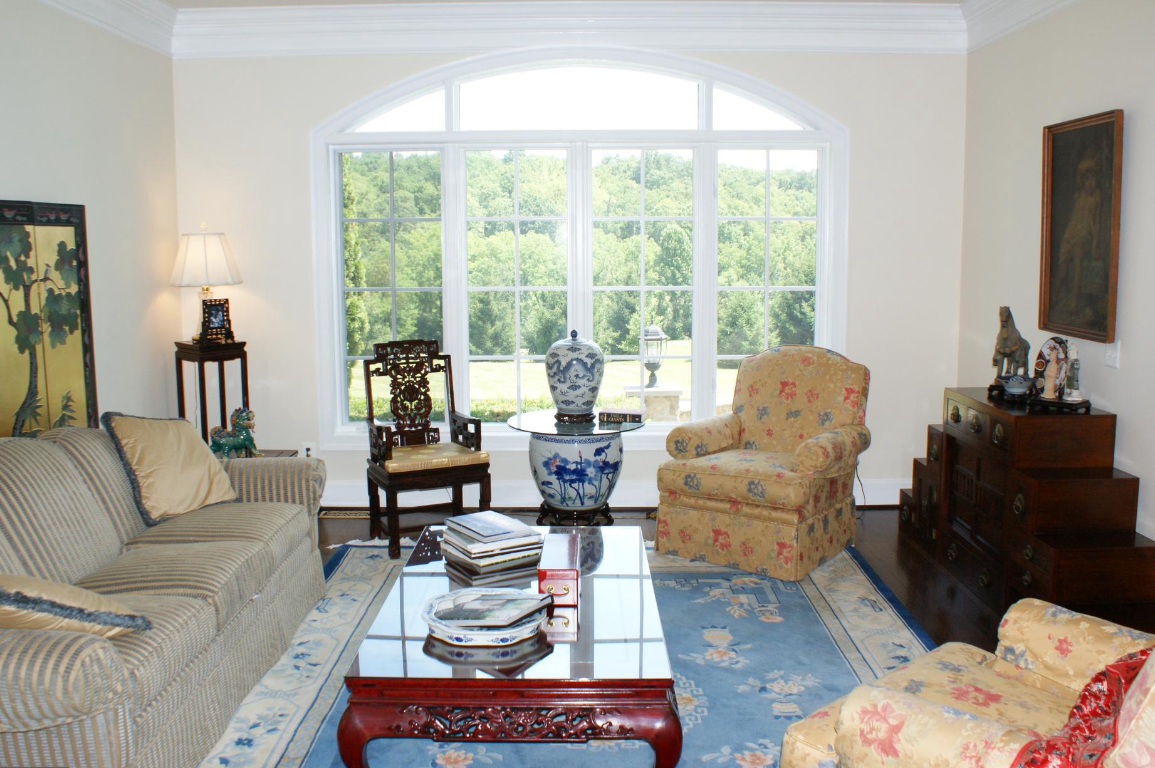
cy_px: 385
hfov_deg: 62.0
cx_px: 572
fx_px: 962
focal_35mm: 30
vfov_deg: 43.5
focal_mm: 18
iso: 400
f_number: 5.6
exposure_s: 1/80
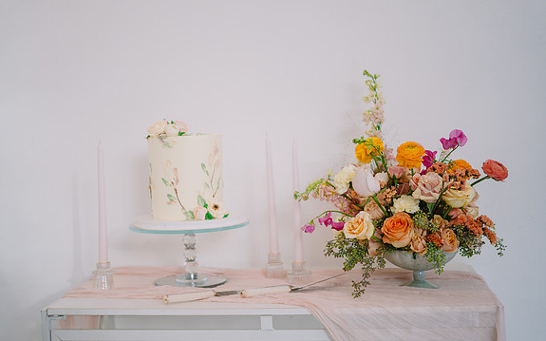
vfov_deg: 24.9
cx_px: 272
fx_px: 774
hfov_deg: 38.9
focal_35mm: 52
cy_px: 176
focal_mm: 50
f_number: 1.8
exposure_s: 1/200
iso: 100
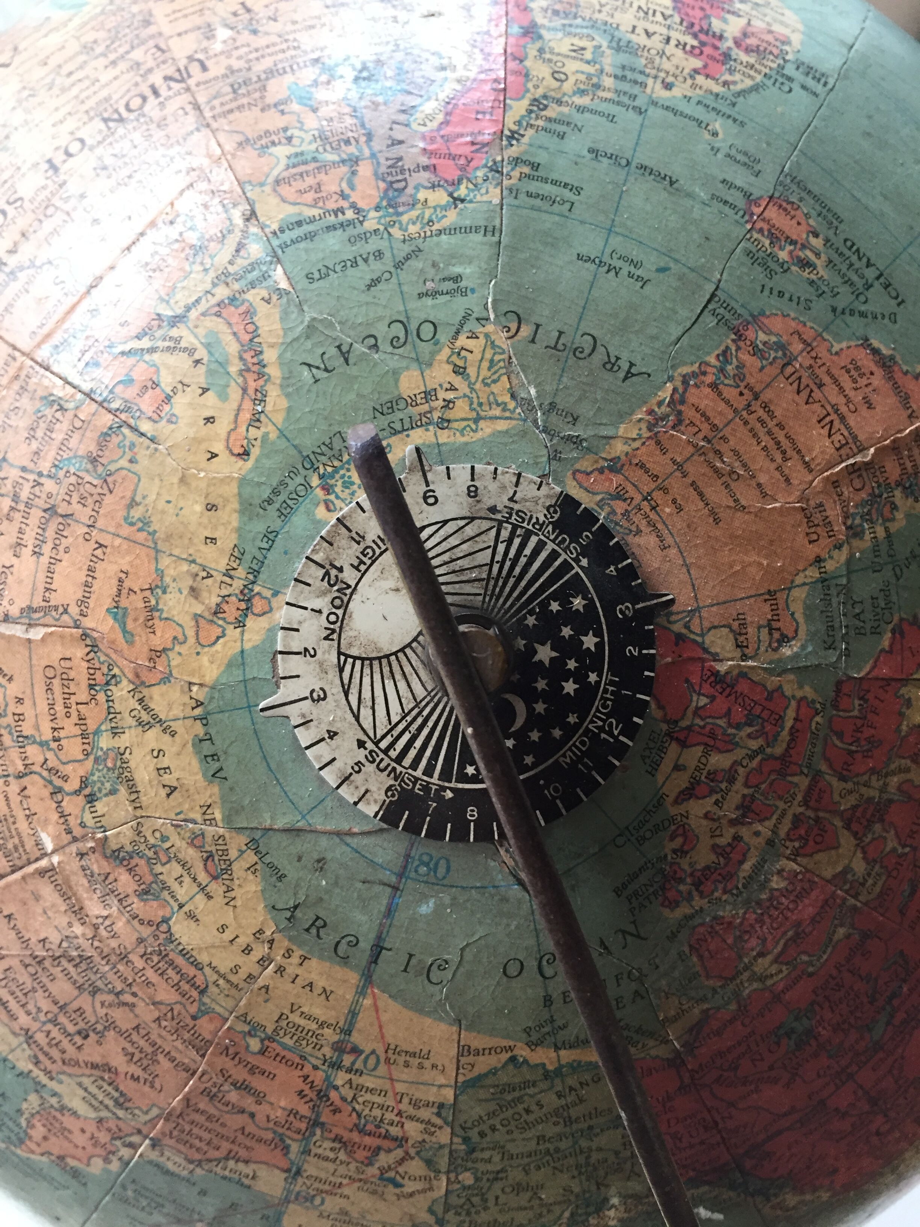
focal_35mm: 29
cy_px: 614
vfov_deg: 61.7
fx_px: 1028
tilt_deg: -61.1
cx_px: 460
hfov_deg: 48.2
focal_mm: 4.15
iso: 80
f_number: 2.2
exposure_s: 1/33
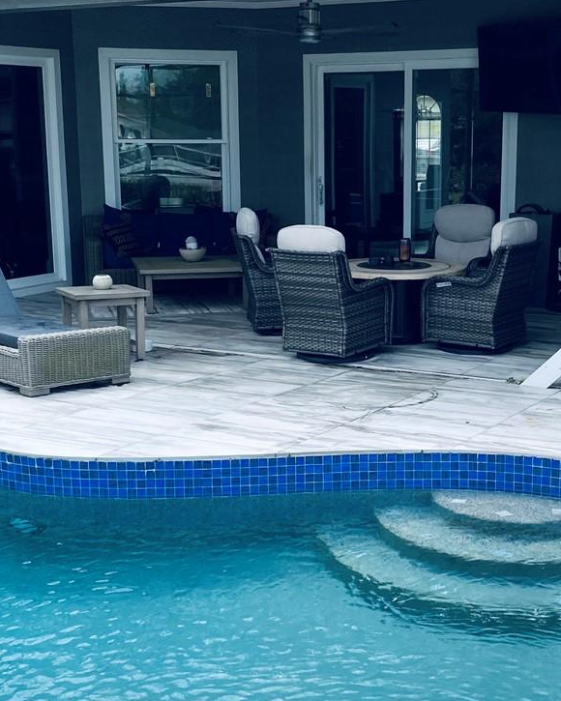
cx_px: 352
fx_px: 1162
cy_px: 377
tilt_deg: -12.5
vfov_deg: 33.6
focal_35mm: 56
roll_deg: -0.8
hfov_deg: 27.0
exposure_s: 1/1043
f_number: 1.8
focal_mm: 4.25
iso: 32
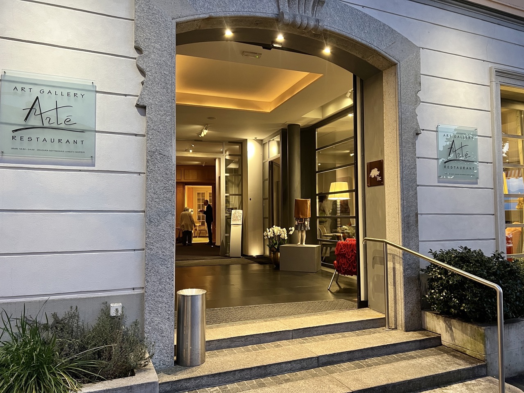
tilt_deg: +2.8
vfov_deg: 53.1
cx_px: 262
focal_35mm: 26
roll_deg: +0.5
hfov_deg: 67.3
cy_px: 196
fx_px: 394
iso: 320
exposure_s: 1/50
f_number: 1.5
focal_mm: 5.7
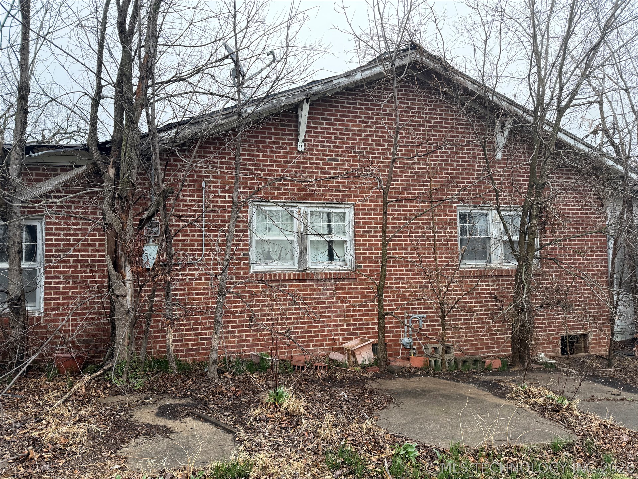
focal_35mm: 24
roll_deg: -0.1
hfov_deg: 71.6
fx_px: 442
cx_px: 319
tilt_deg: +3.1
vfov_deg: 56.8
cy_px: 240
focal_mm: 6.76
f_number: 1.78
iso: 100
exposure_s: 1/504
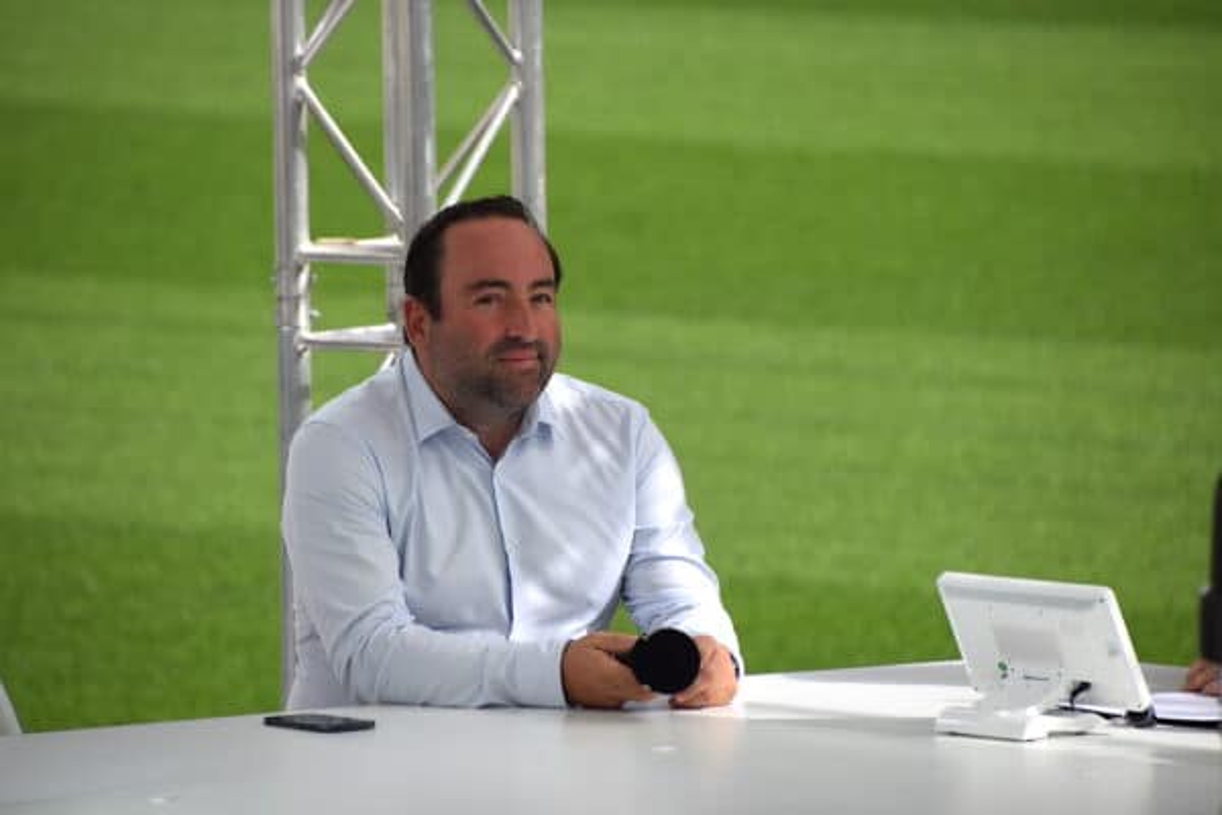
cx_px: 611
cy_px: 408
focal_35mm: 450
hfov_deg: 4.6
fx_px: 15274
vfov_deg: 3.1
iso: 200
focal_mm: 300
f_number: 8
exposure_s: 1/500
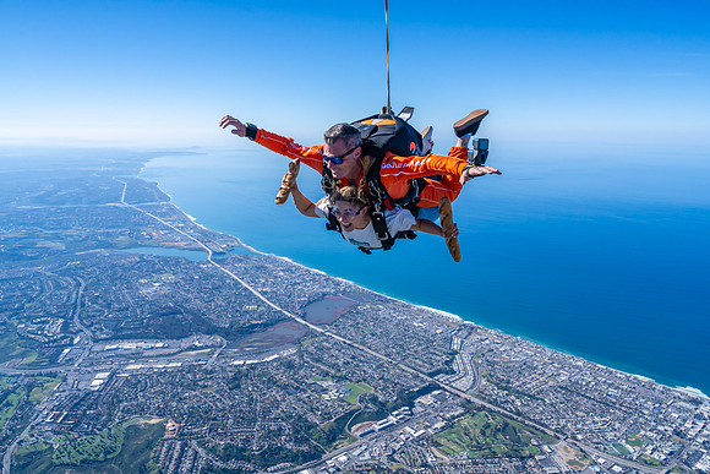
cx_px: 355
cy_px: 237
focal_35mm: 26
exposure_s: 1/1600
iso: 800
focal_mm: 26
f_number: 11
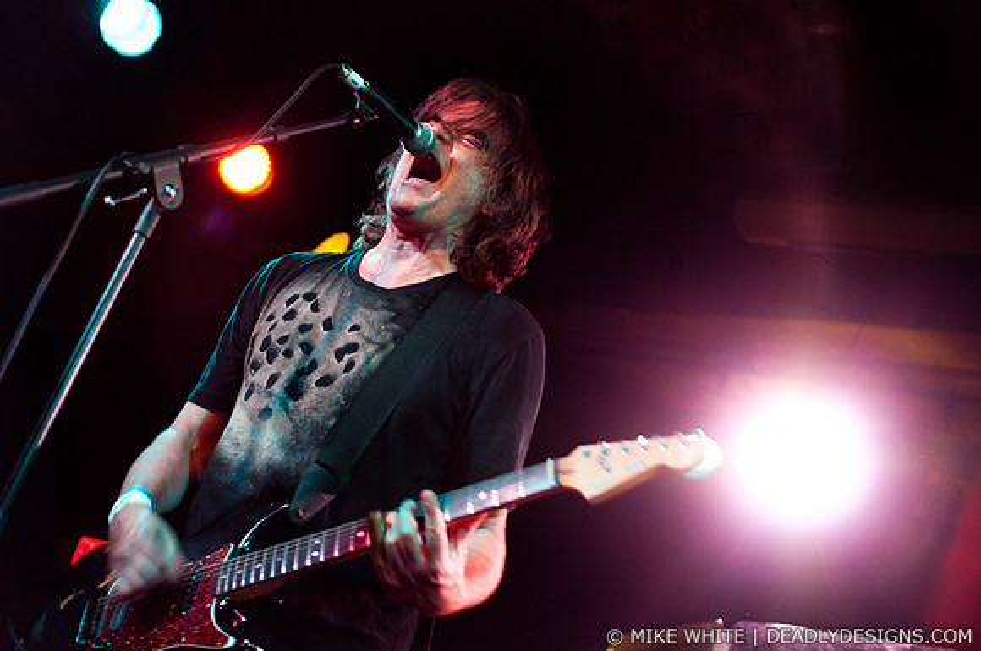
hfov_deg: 43.7
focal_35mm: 45
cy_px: 326
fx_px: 1225
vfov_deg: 29.8
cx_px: 490
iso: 1000
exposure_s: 1/50
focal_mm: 30
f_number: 1.4
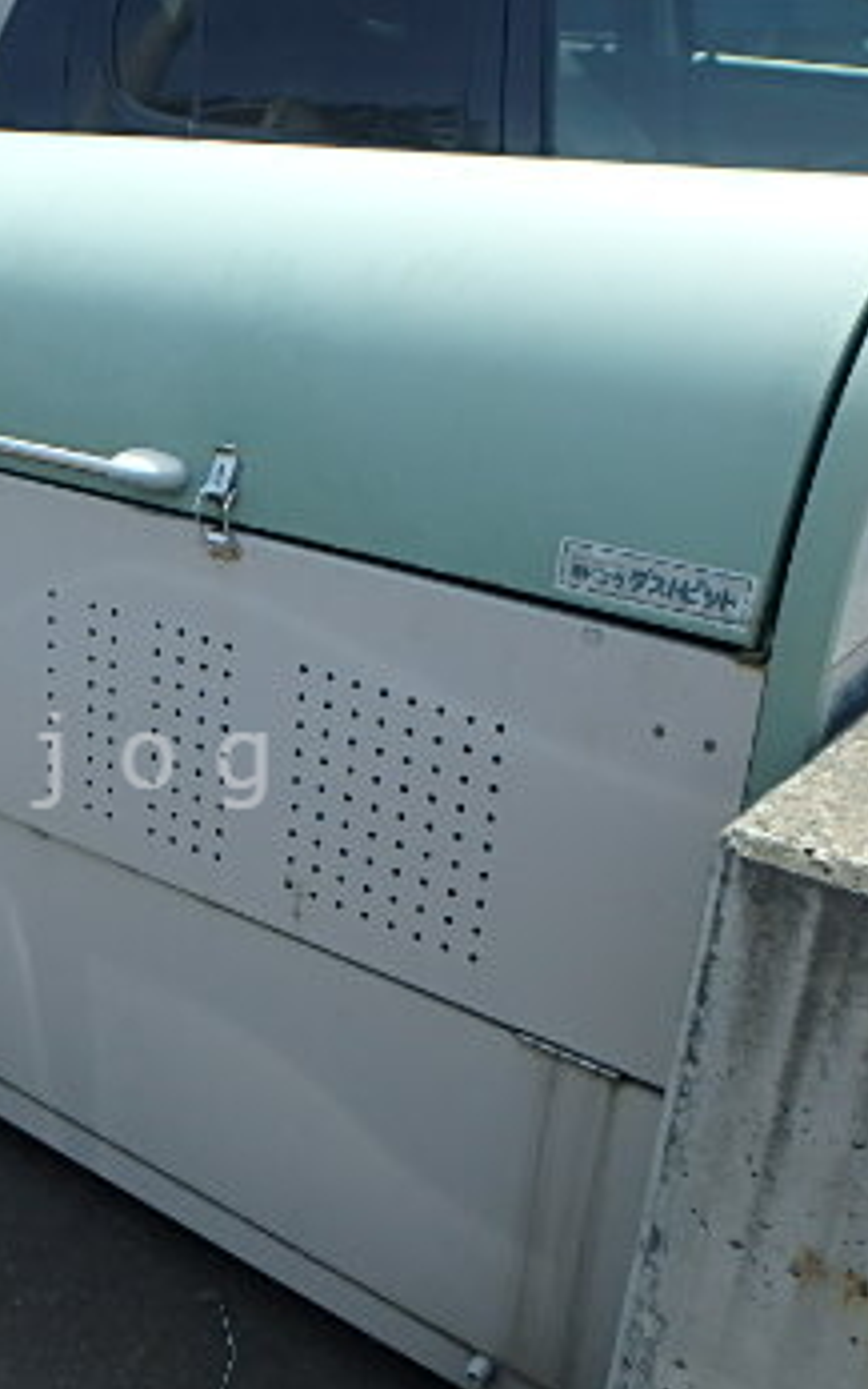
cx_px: 16
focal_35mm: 41
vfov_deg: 48.1
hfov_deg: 29.4
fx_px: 1551
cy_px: 761
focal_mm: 3.7
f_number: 3.5
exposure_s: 1/640
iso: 125
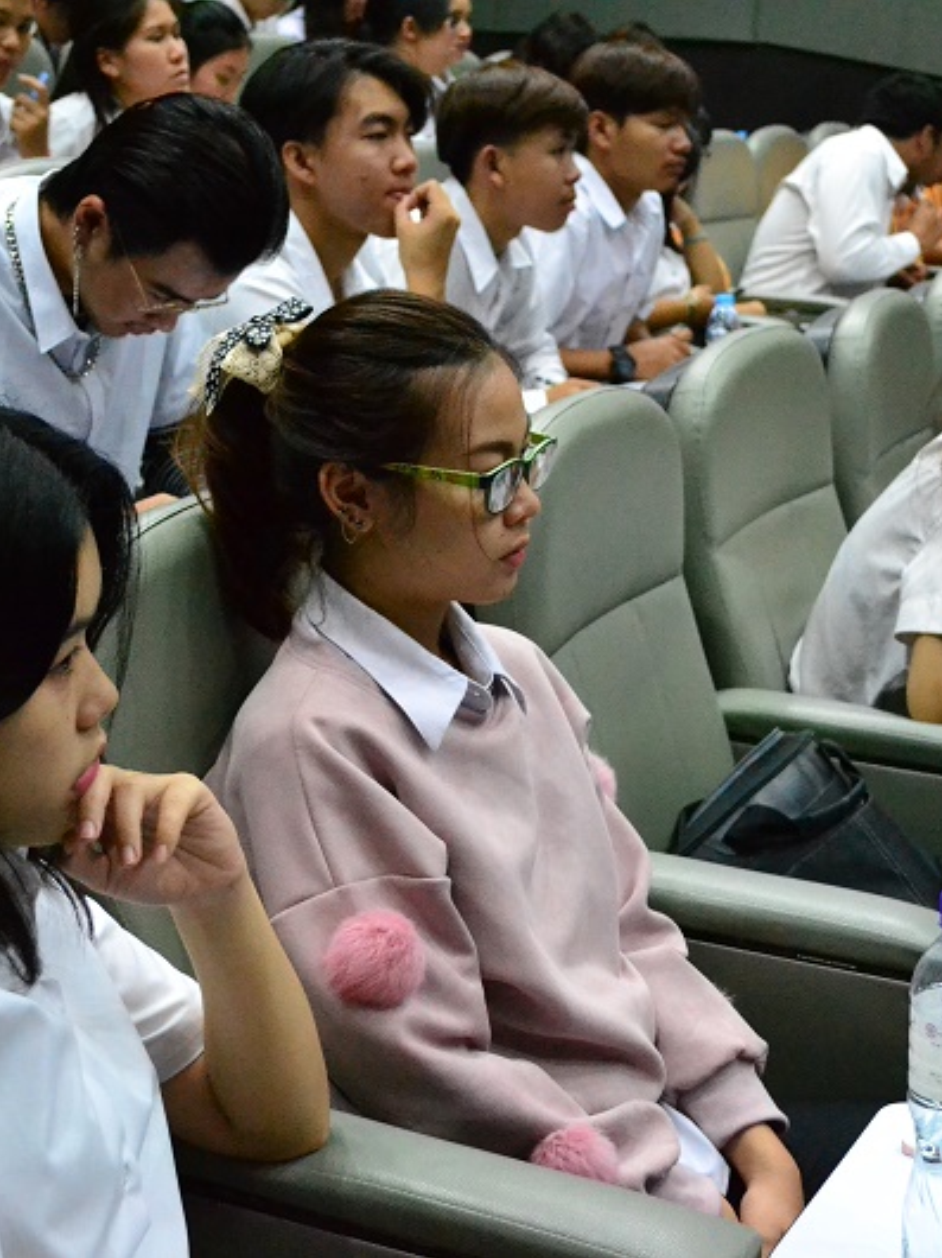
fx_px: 2215
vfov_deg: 31.7
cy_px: 630
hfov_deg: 24.0
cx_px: 475
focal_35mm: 61
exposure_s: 1/80
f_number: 4.5
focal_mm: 28
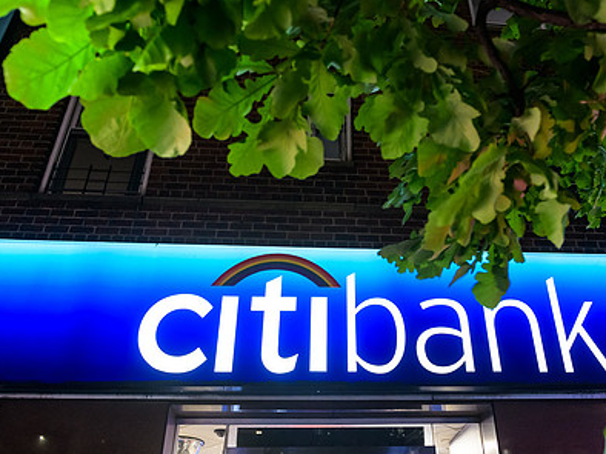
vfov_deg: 41.5
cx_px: 361
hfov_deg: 53.6
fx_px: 595
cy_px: 176
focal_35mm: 34
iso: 1600
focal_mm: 24
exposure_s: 1/50
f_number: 3.2
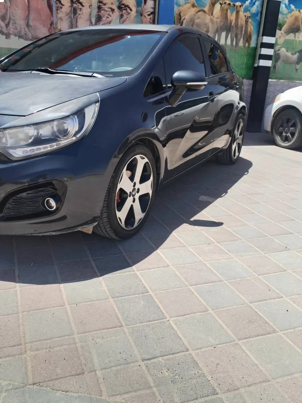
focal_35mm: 31
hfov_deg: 45.3
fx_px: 361
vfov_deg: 58.3
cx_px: 124
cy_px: 209
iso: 100
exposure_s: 1/1156
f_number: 1.8
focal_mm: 4.75
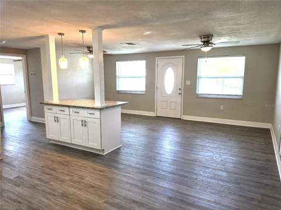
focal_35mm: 23
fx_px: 187
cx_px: 140
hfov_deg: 74.0
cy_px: 105
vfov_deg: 58.8
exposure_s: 1/120
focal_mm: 6.5
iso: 32
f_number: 1.4
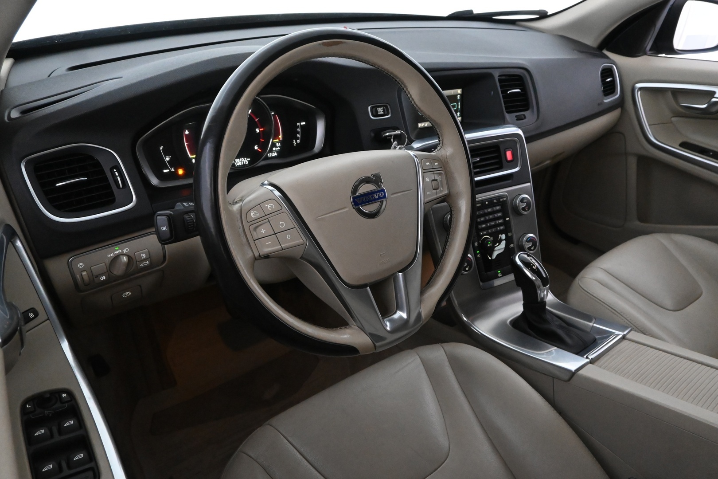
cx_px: 359
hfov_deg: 73.7
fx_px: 479
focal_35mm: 24
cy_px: 240
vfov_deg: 53.1
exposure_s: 1/50
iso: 6400
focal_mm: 16
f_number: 5.6
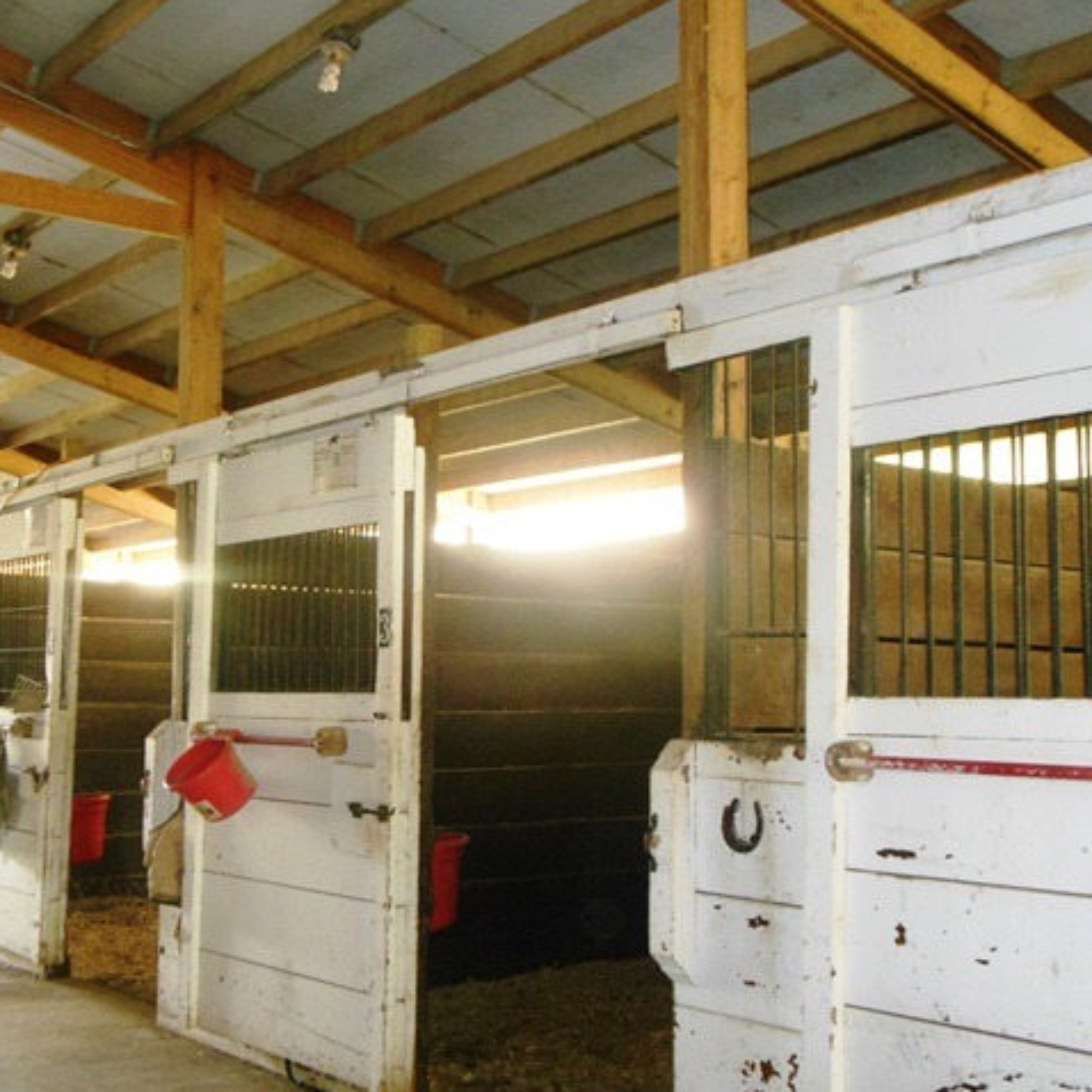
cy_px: 546
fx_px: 1606
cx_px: 507
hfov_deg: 37.5
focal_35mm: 45
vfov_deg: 37.6
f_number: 3.6
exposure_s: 1/13
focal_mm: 6.8
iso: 800
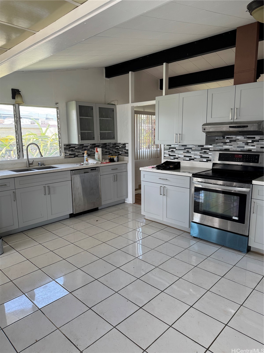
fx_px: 244
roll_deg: +1.1
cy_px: 176
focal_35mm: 24
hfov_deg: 56.8
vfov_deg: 71.6
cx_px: 132
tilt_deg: -9.5
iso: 100
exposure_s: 1/121
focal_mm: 6.76
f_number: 1.78
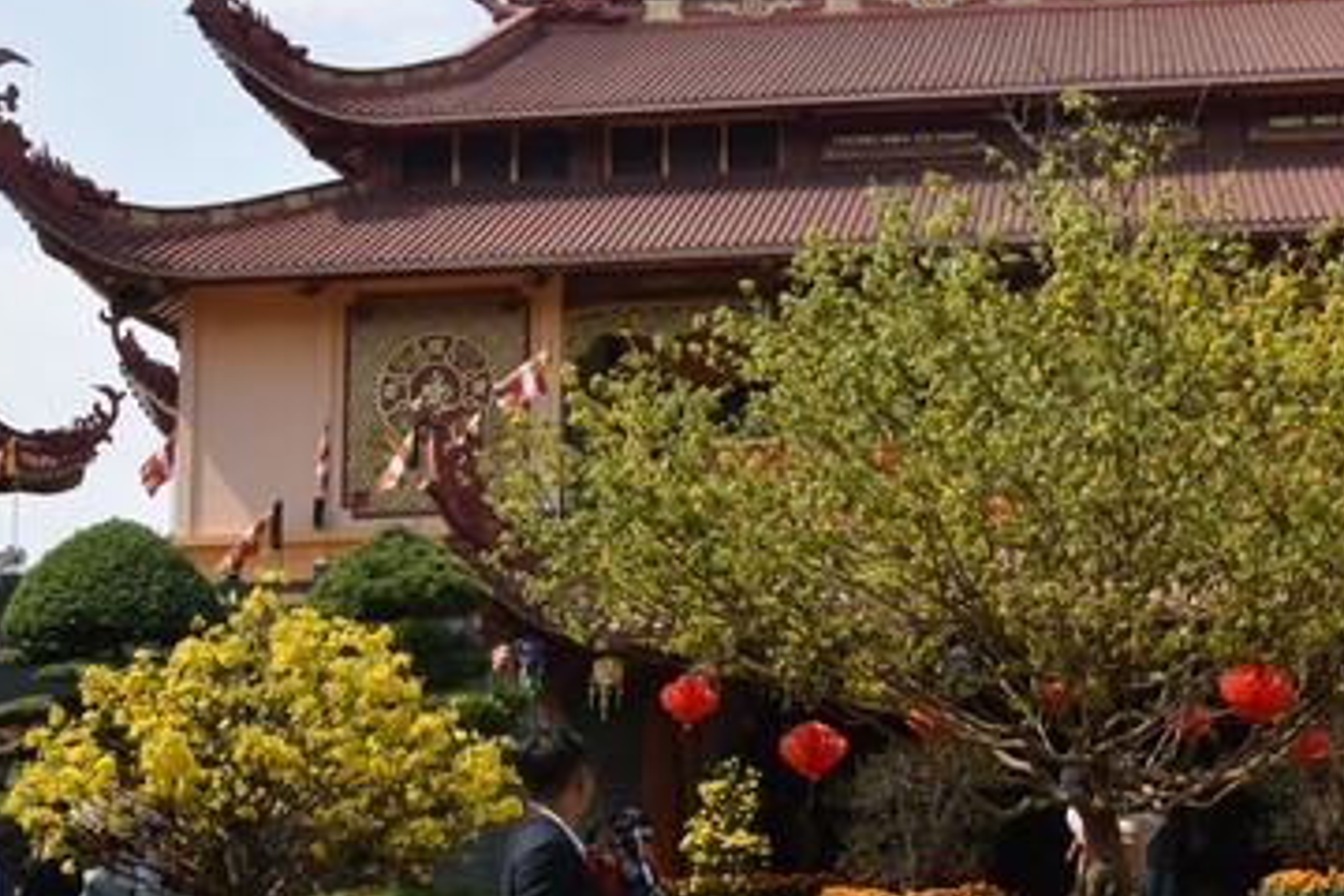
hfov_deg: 34.4
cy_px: 459
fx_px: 2091
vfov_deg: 24.2
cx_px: 1109
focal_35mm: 56
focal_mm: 31
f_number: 8
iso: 200
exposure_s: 1/250
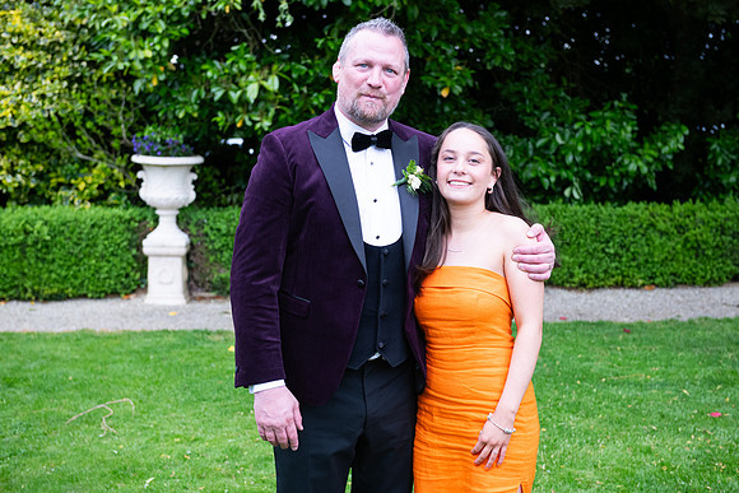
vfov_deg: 22.6
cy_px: 246
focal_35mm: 60
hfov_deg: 33.4
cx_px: 370
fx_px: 1232
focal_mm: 60
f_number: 5
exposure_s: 1/200
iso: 400
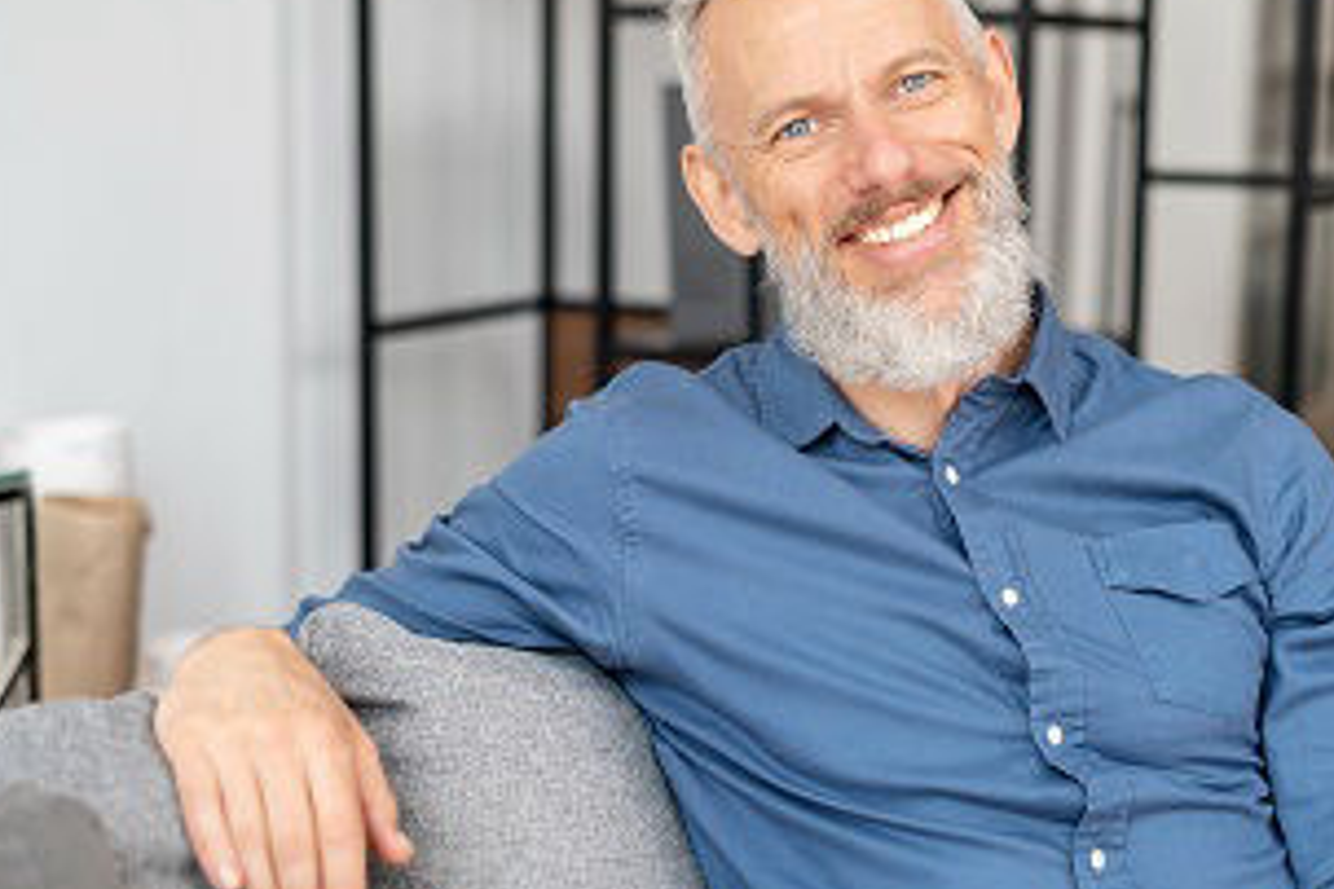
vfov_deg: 20.6
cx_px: 854
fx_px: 2445
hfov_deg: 30.4
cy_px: 449
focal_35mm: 66
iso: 180
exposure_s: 1/200
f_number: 2.8
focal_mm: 50
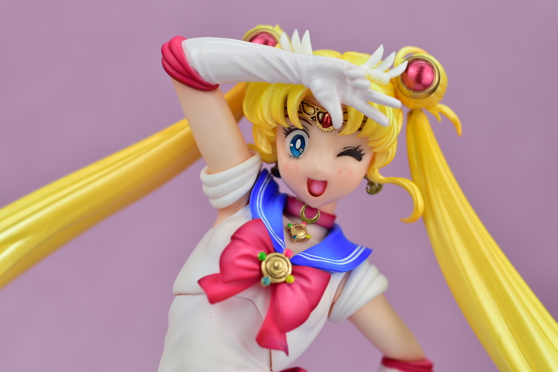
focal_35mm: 52
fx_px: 814
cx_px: 279
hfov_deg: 37.9
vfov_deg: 25.8
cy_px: 186
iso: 100
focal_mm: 35
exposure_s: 1/50
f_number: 5.6
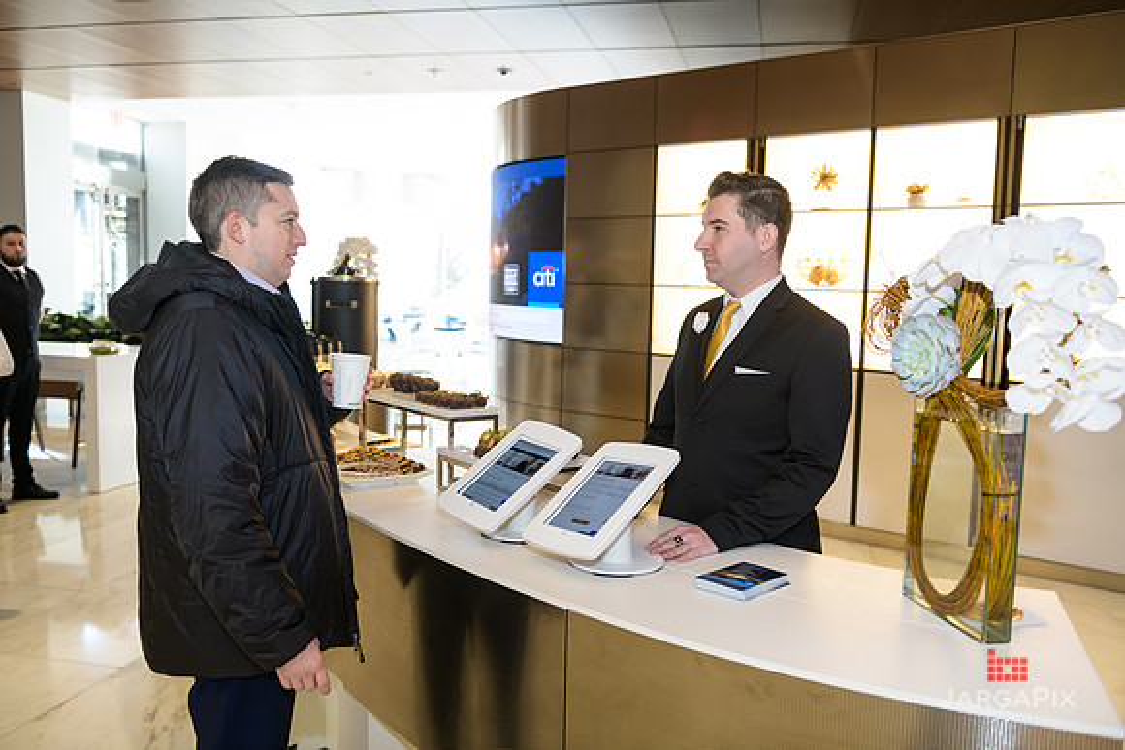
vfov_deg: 41.1
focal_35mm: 32
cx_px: 562
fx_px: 1000
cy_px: 375
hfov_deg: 58.7
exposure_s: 1/125
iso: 400
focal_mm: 32
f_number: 3.2
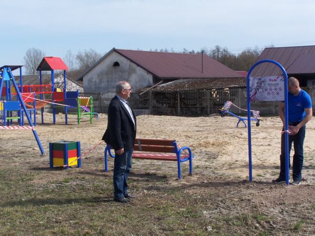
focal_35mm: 64
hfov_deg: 30.3
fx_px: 582
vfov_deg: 22.9
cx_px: 158
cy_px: 118
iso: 80
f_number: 4.5
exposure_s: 1/640
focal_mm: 10.7
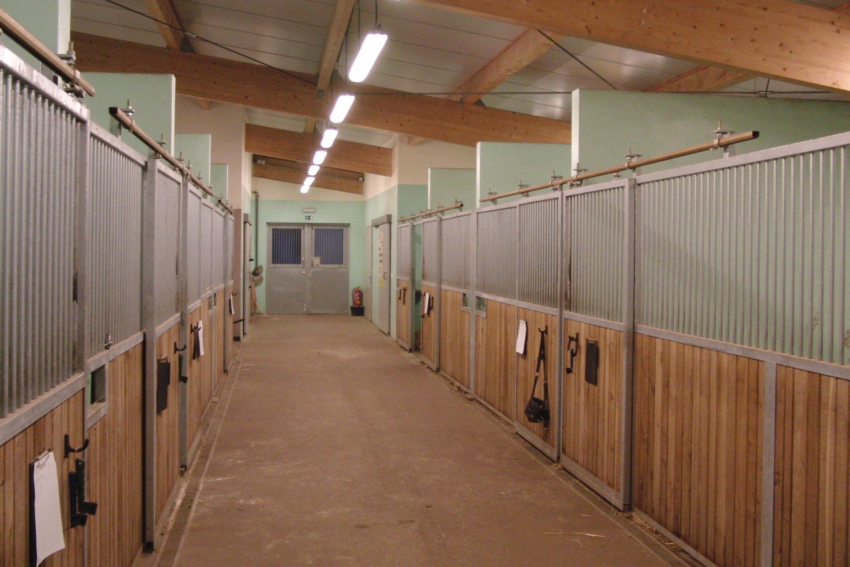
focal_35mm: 39
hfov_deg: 49.6
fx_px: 921
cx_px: 427
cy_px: 261
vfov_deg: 34.2
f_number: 3.6
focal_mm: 6.42
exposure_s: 1/15
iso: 400
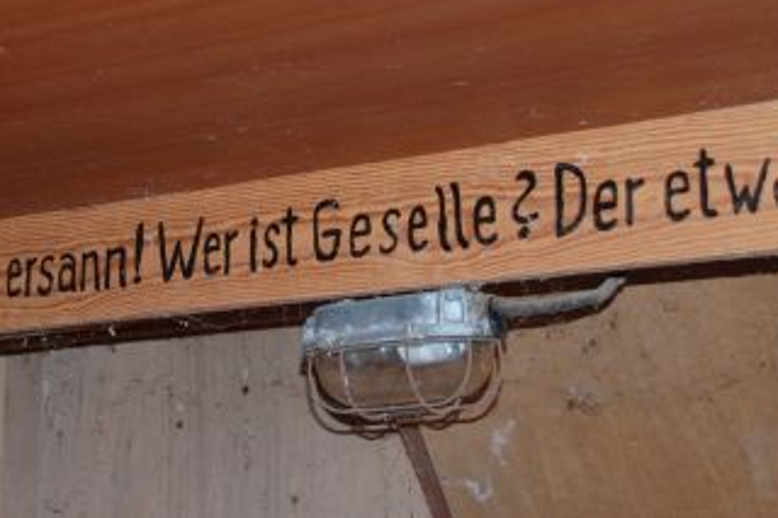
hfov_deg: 22.5
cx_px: 219
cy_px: 142
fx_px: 1944
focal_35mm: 90
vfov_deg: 15.1
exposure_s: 1/60
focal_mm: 32
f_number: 4.2
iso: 400
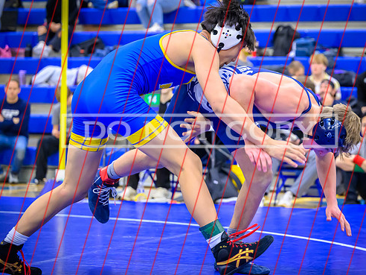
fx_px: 1237
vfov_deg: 12.7
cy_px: 99
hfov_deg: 16.8
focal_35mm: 117
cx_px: 260
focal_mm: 79
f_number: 2.8
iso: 6400
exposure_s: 1/640
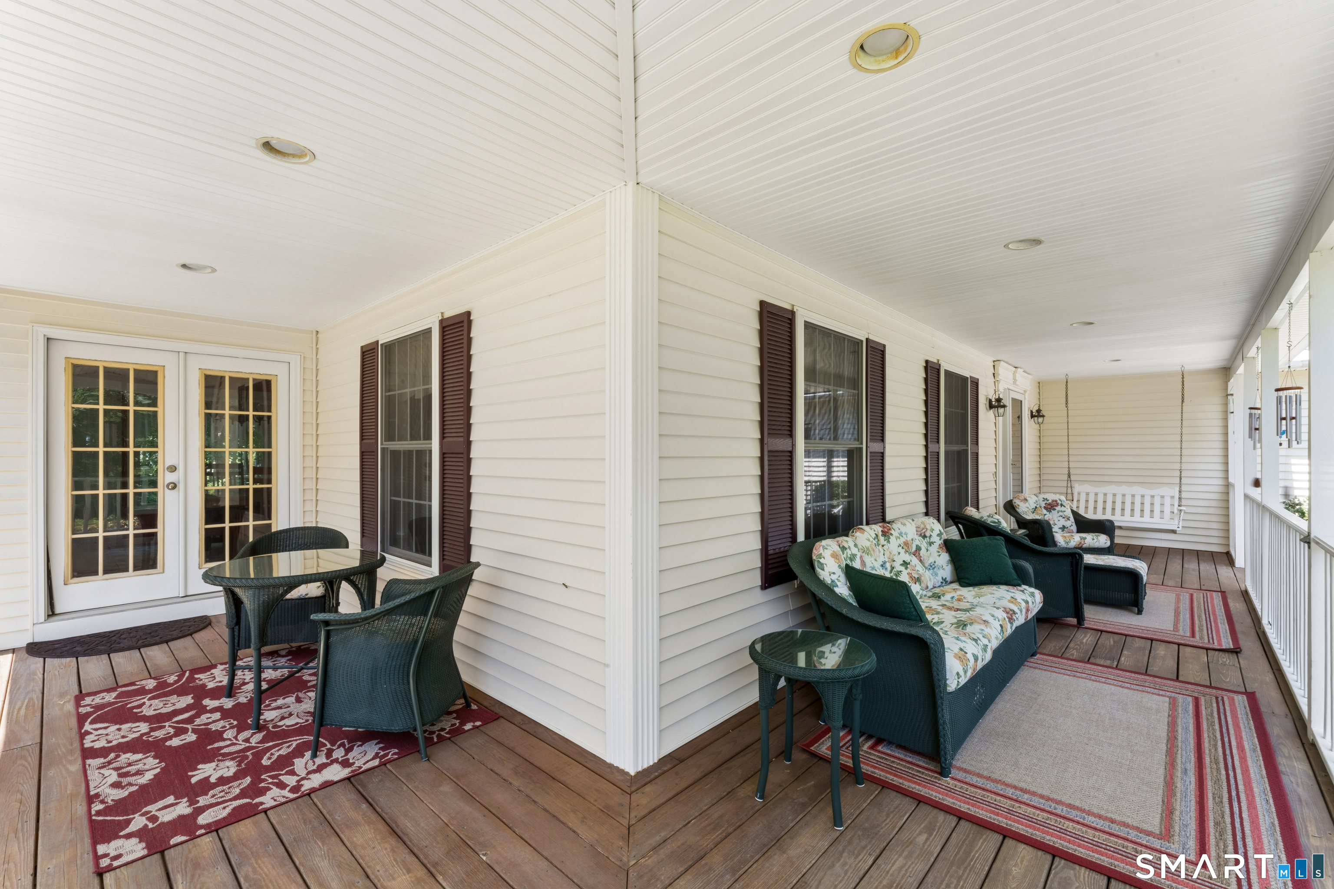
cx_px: 667
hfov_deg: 99.6
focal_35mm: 15
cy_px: 444
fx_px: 563
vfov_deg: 76.6
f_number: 22
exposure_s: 1/4
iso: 100
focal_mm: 15.2
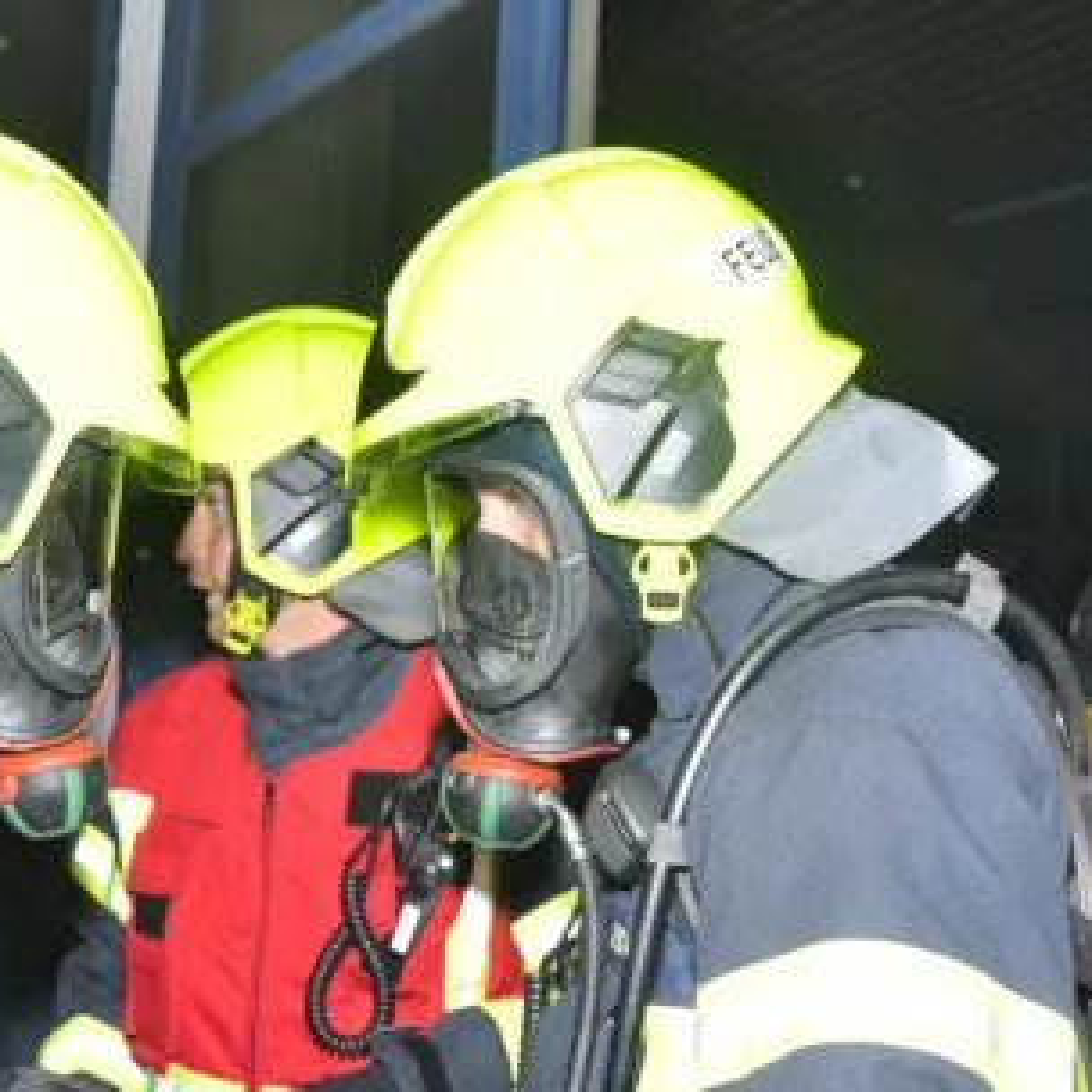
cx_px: 327
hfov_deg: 34.2
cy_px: 630
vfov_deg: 34.6
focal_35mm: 49
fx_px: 1749
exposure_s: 1/60
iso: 200
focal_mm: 18
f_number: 4
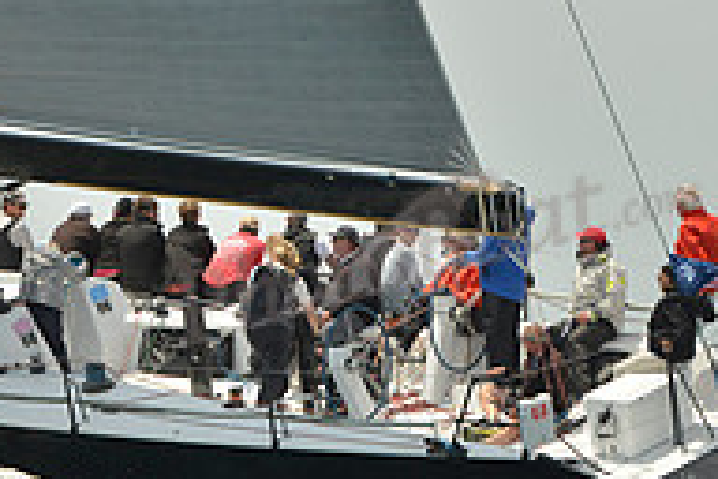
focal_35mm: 333
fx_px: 6641
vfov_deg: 4.1
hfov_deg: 6.2
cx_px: -15
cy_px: 107
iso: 280
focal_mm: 110
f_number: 9
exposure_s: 1/1250
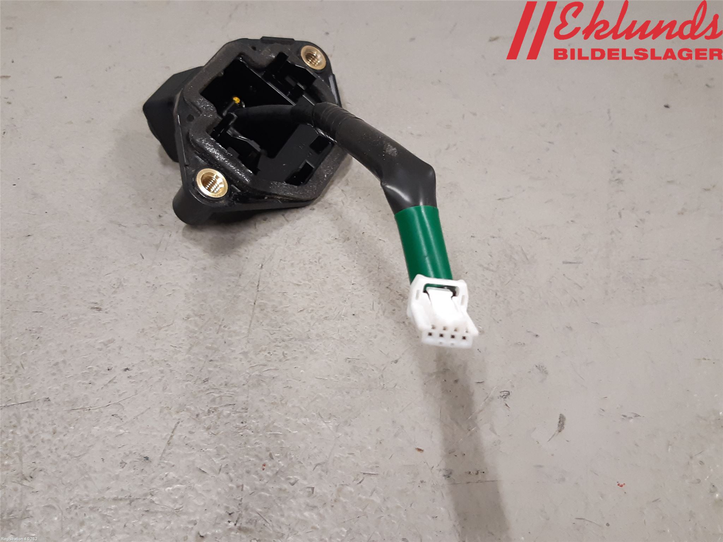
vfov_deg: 53.1
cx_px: 362
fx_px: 543
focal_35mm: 26
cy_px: 271
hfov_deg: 67.3
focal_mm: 3.93
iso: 160
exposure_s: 1/50
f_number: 1.7
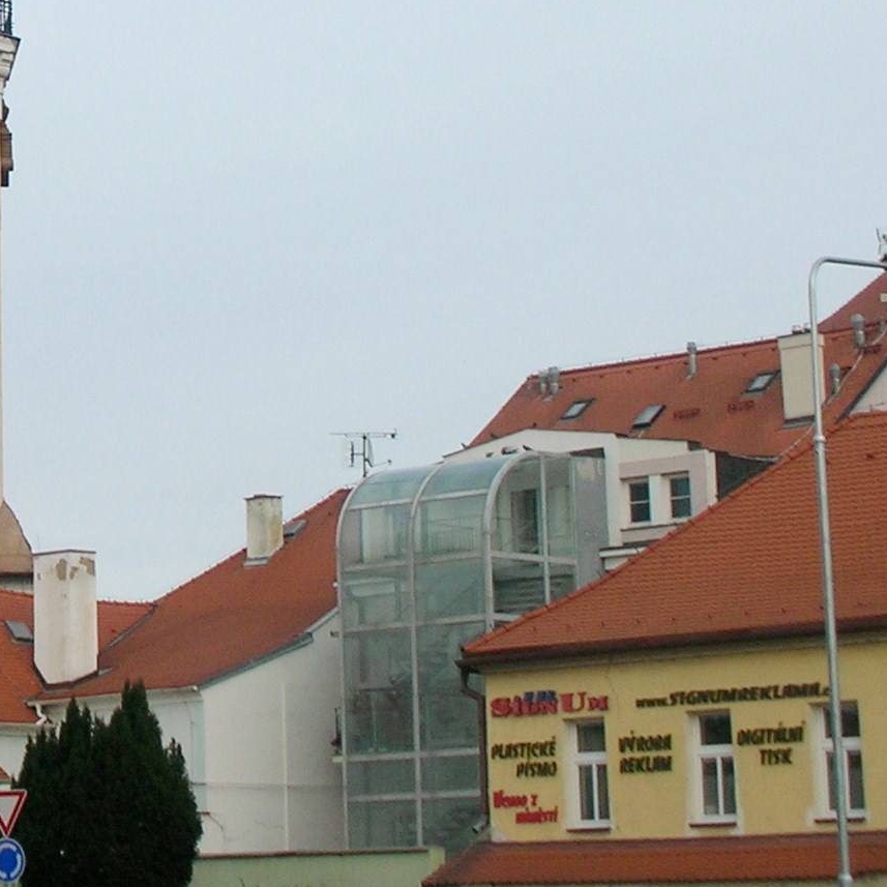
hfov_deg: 13.7
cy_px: 41
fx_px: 3566
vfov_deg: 14.0
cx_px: -219
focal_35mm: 123
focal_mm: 7.7
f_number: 9.9
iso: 50
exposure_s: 1/50.6
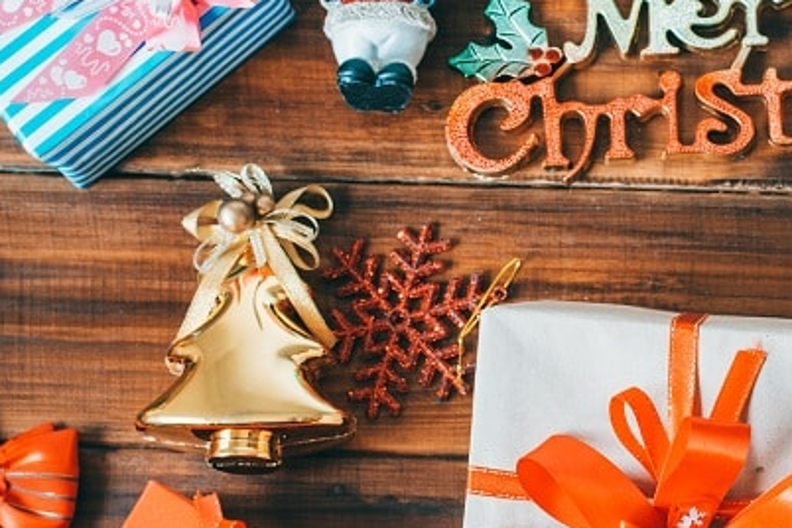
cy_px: 370
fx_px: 2464
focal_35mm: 112
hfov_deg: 17.9
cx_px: 739
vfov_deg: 12.2
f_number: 8
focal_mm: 50
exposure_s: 1/3
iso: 100
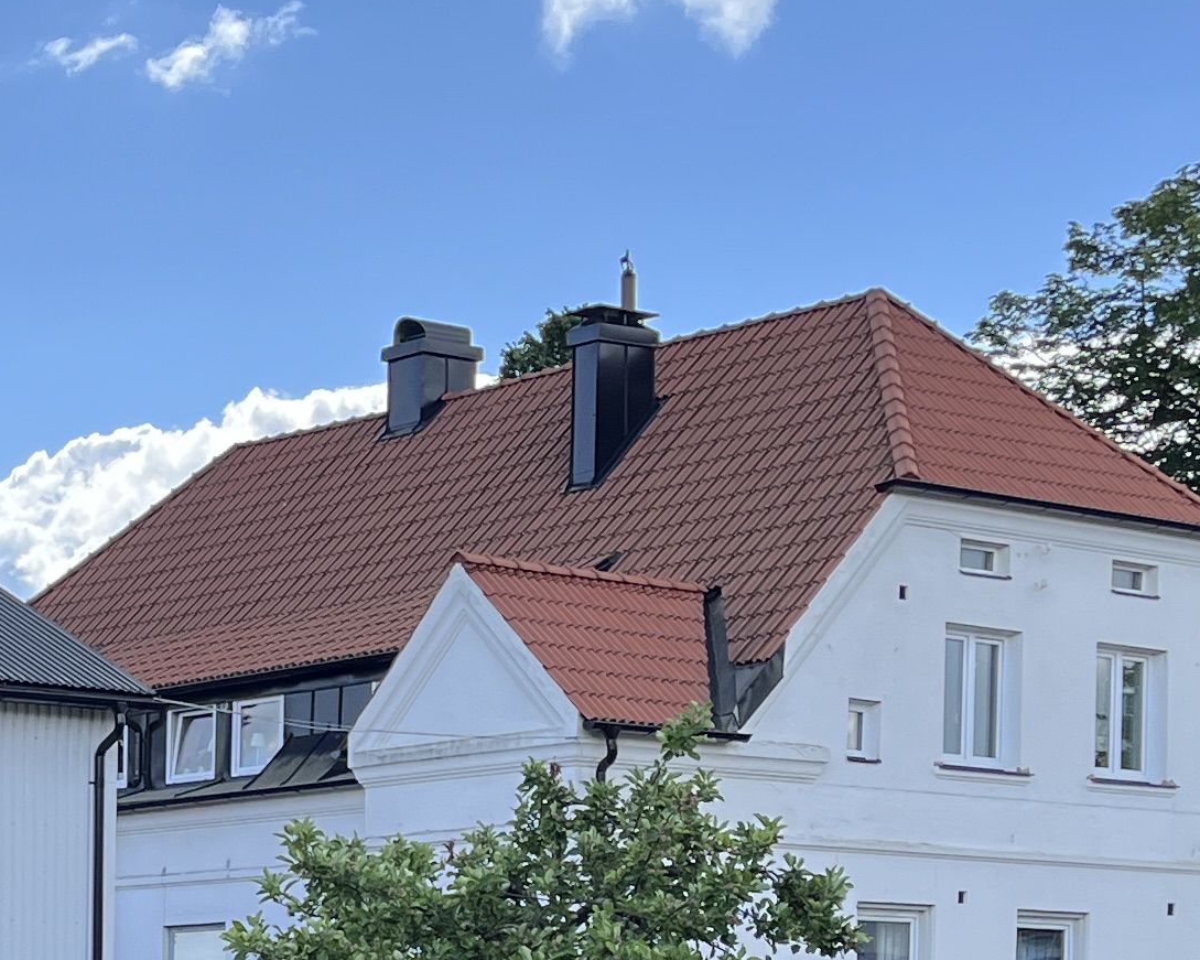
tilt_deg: -1.1
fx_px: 3338
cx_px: -95
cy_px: 1163
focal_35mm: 94
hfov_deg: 19.6
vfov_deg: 15.7
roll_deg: +0.3
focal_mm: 5.1
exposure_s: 1/1776
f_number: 1.6
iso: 50
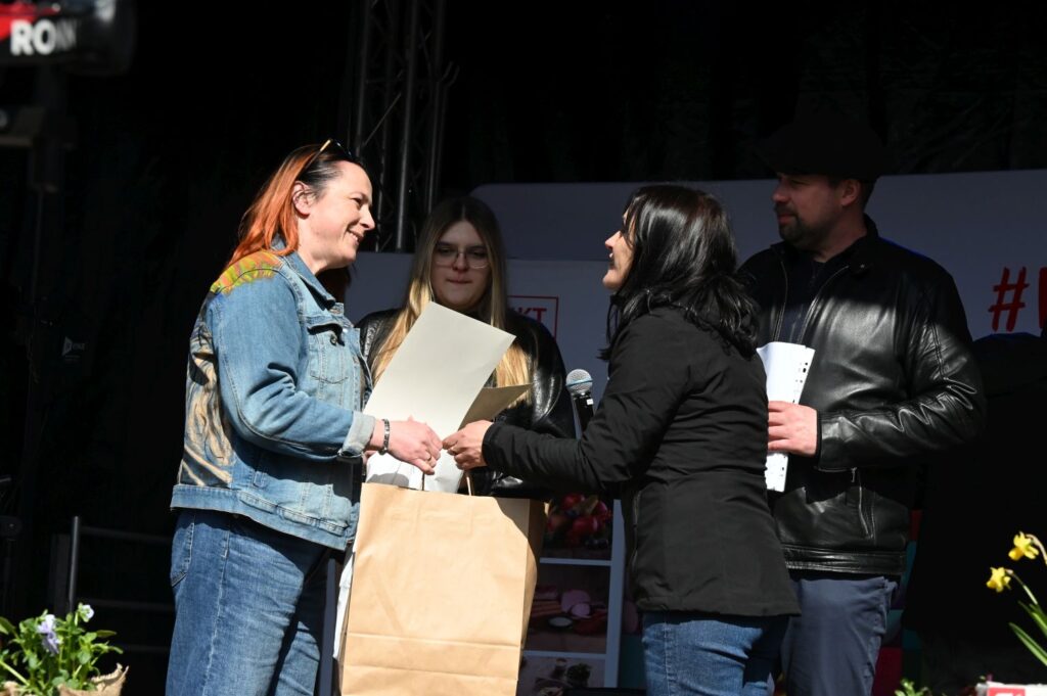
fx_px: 2412
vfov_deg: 16.4
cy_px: 348
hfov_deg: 24.5
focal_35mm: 83
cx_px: 524
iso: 2000
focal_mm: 83
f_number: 13
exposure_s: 1/2500
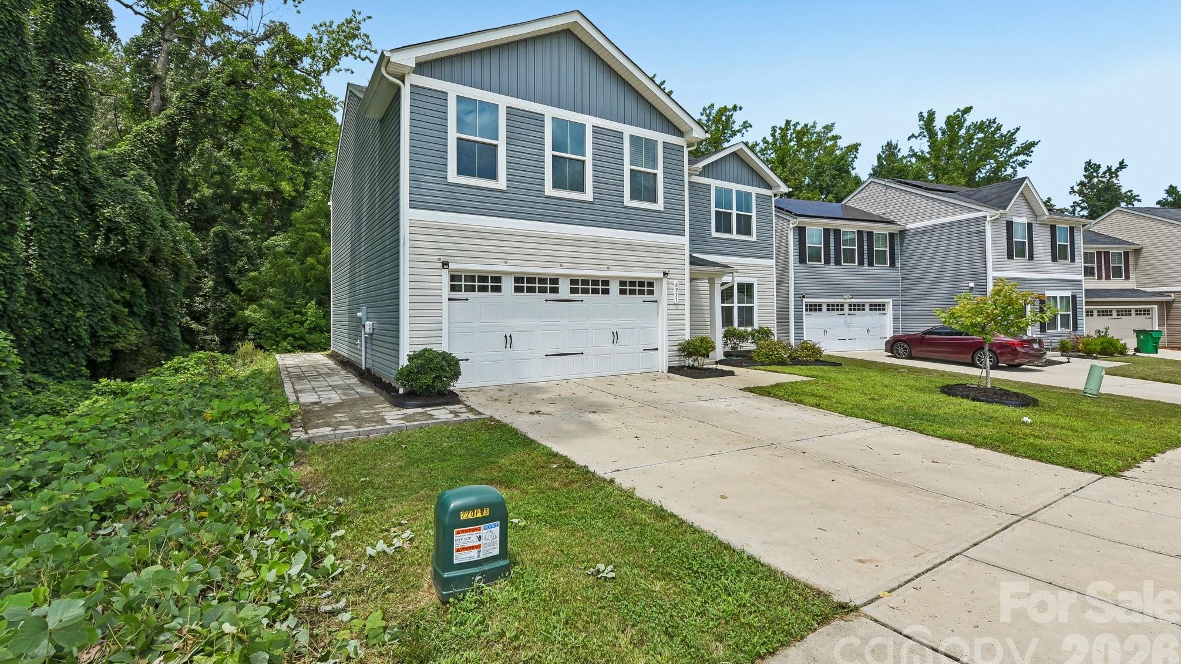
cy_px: 296
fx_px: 501
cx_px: 586
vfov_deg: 66.9
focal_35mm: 16
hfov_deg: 99.4
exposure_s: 1/400
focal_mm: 15
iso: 200
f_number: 11
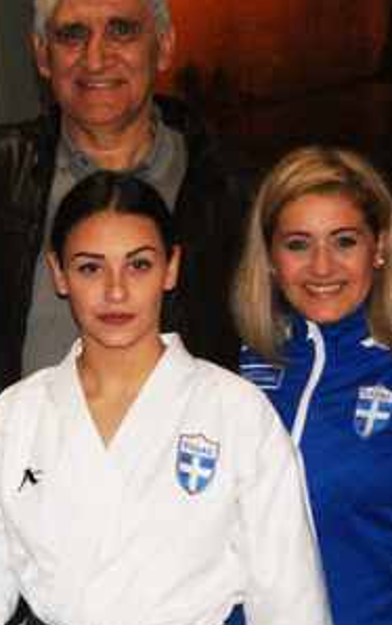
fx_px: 1790
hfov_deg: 12.4
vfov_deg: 19.7
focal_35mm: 105
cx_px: 71
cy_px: 416
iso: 400
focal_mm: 20
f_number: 5.6
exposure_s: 1/60
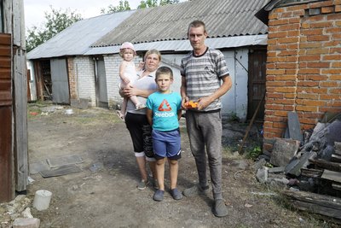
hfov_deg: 67.4
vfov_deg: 48.0
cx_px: 170
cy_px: 114
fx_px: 256
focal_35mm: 27
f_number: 5
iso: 100
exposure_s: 1/200
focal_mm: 27
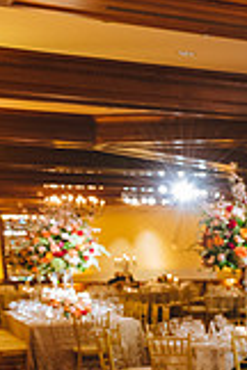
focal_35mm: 86
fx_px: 885
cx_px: 622
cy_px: 360
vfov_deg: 22.8
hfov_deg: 12.1
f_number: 4
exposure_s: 1/13
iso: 1600
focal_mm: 24
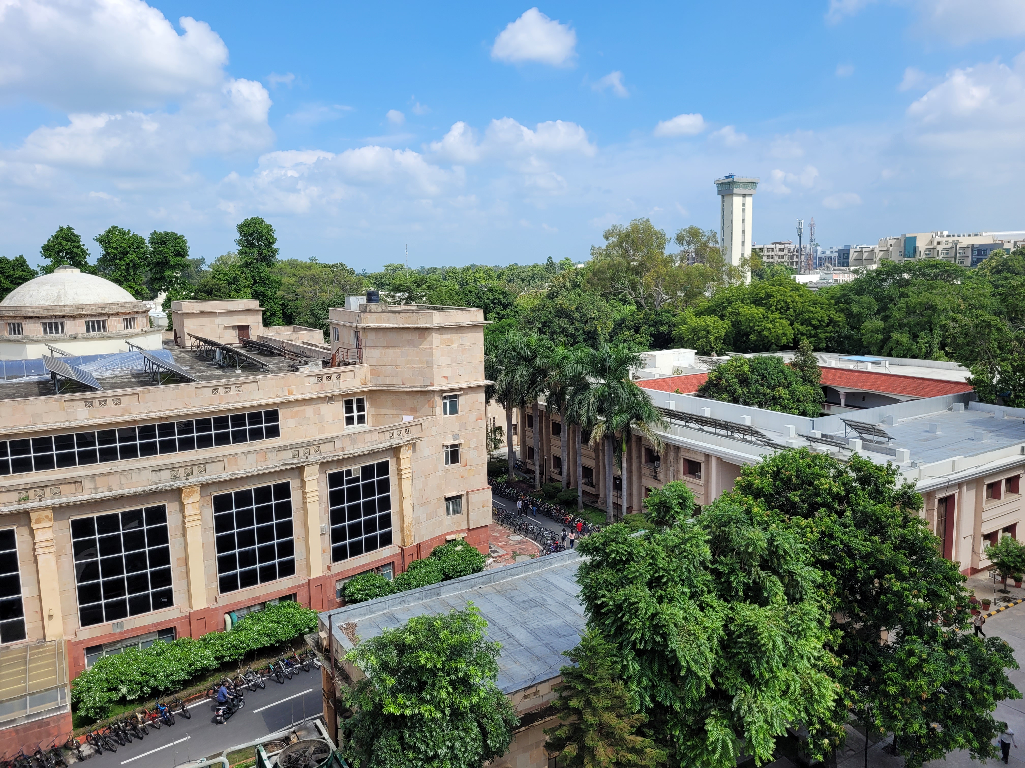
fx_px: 770
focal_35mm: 26
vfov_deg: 53.1
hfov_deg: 67.3
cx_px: 512
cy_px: 384
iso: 40
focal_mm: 5.4
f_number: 1.8
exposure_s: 1/1864
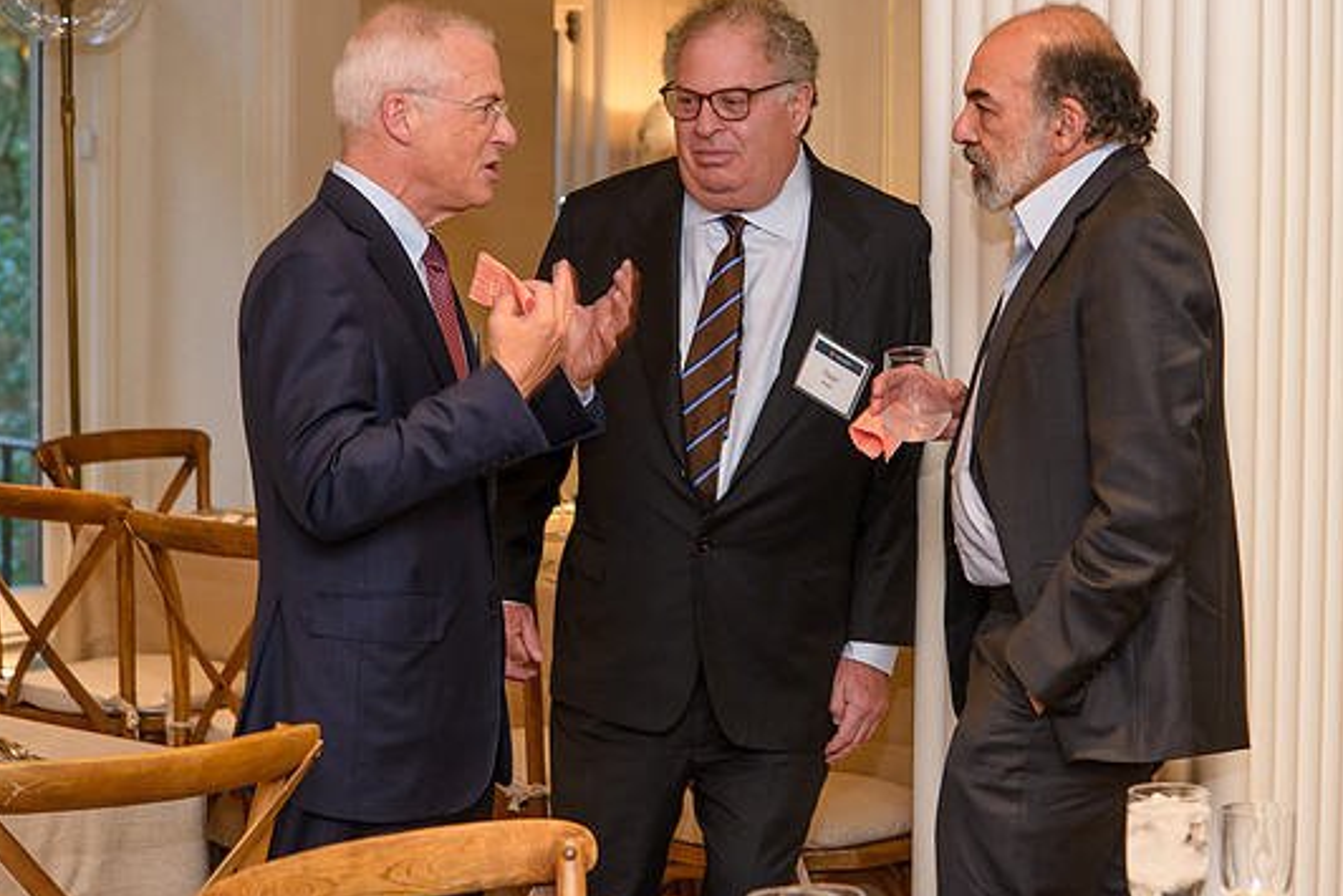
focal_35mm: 105
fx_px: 3918
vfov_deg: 13.0
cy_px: 380
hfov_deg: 19.4
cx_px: 773
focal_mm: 85
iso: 800
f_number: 5.6
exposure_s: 1/30
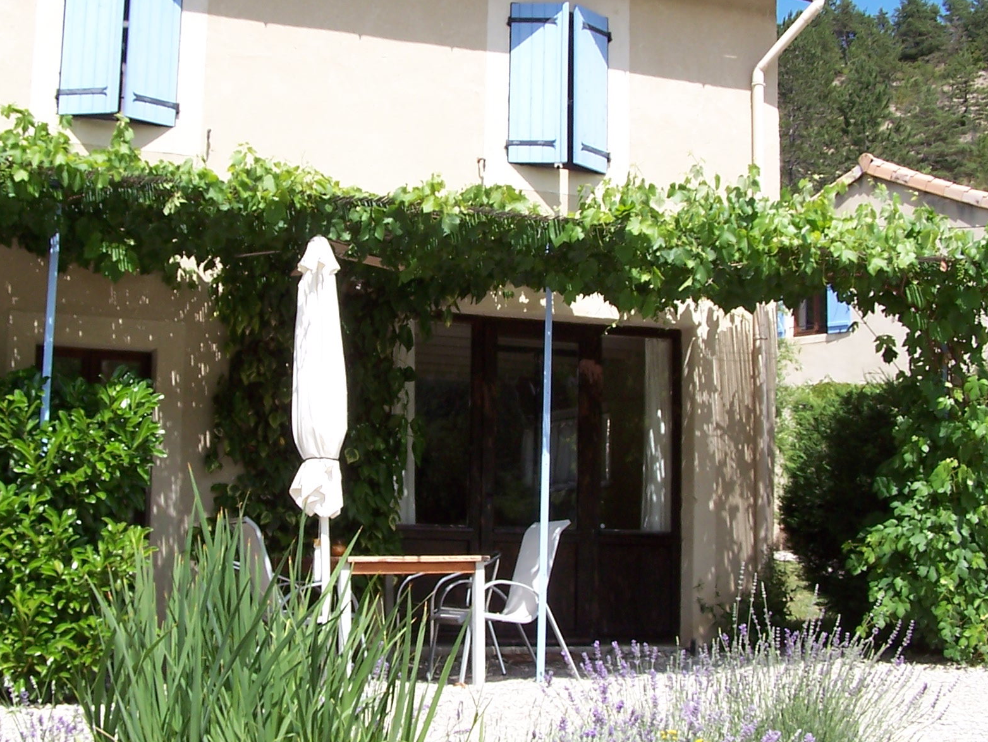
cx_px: 403
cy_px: 326
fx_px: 1599
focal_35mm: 56
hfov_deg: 34.2
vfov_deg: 26.1
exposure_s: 1/500
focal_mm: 6.3
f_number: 4
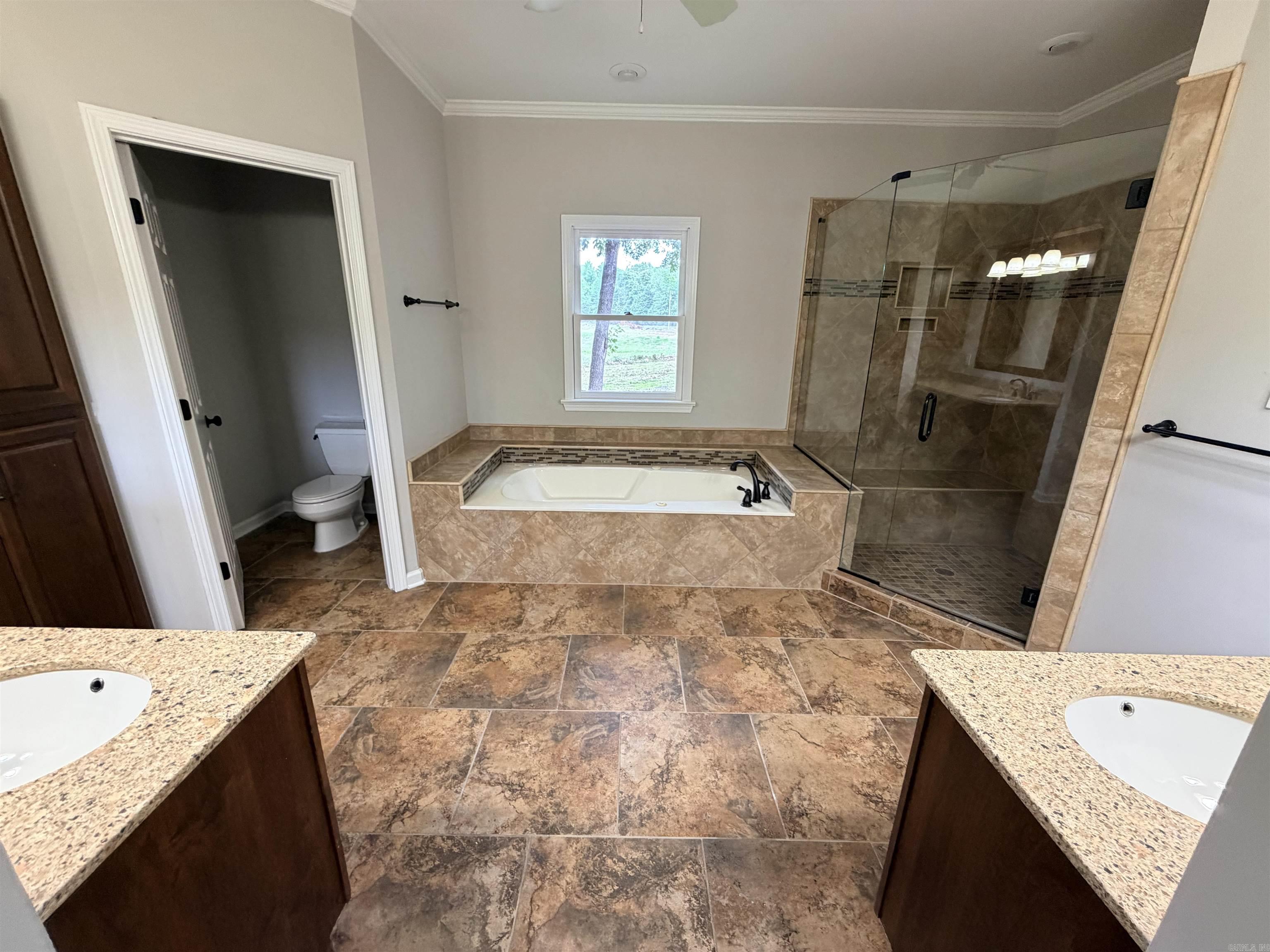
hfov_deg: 102.1
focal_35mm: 14
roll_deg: -1.1
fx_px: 514
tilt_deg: -16.6
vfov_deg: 85.7
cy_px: 476
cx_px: 635
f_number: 2.2
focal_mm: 2.22
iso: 320
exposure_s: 1/60
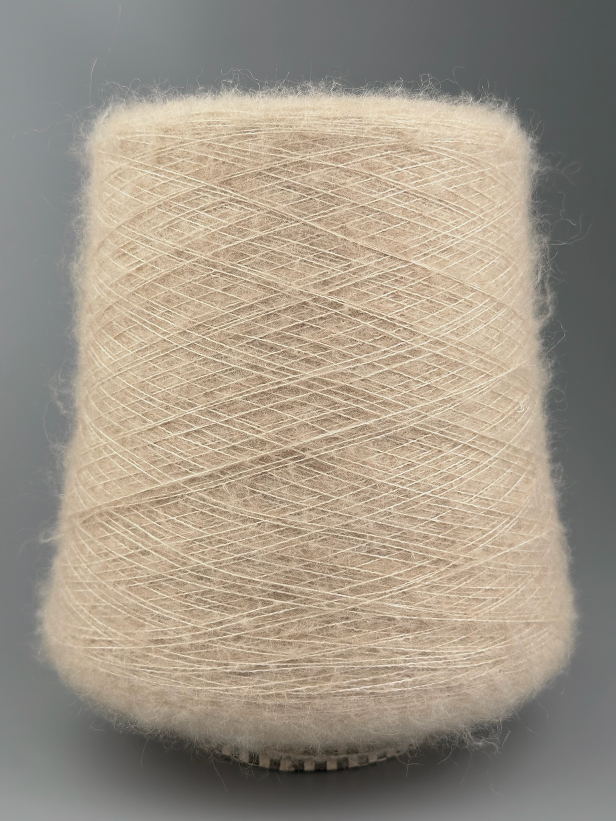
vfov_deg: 71.6
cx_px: 308
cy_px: 410
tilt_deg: -6.6
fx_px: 569
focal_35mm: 24
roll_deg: +0.5
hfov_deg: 56.8
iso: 64
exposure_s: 1/950
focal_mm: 6.76
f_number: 1.78
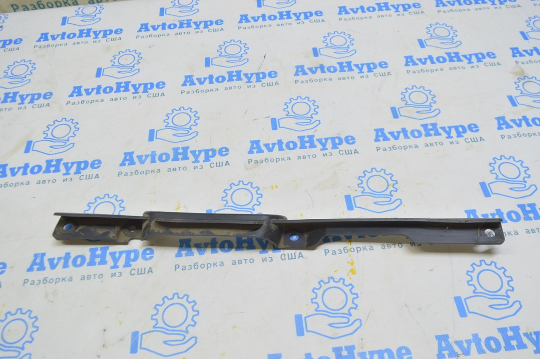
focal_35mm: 32
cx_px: 270
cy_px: 180
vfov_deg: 41.6
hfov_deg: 59.5
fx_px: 472
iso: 400
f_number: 5.6
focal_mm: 21
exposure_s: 1/20
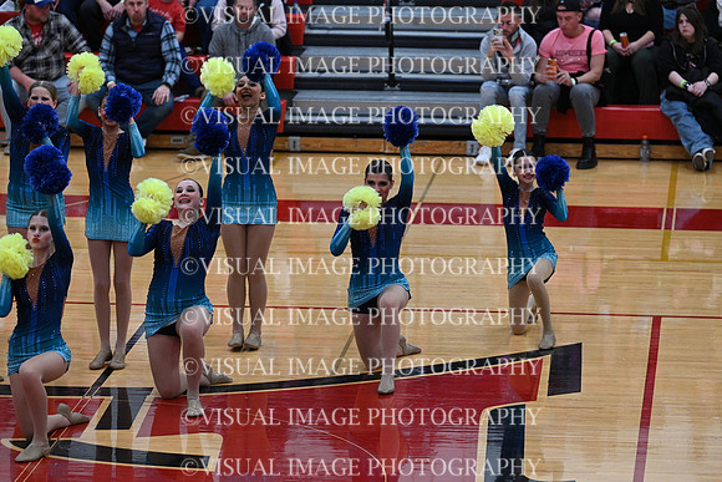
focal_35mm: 180
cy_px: 241
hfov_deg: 11.4
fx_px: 3611
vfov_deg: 7.6
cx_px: 361
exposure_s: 1/400
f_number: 4
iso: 4000
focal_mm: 180
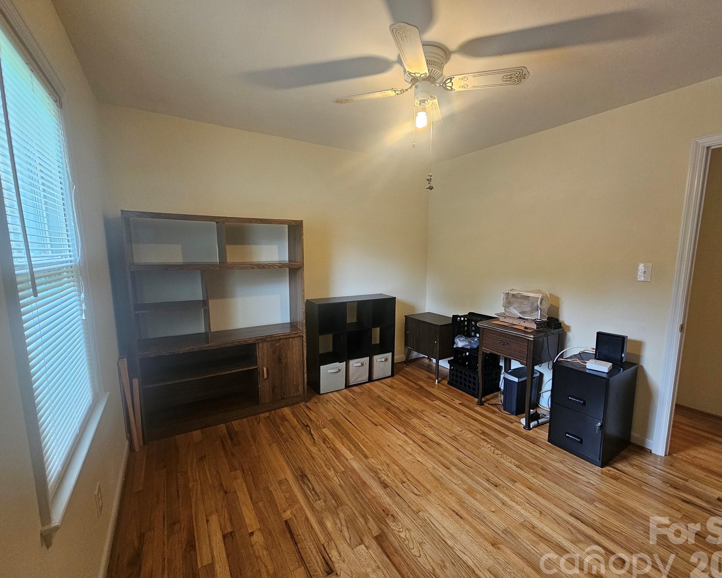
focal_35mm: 14
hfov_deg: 100.6
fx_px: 299
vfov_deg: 88.0
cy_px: 294
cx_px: 375
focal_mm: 2.2
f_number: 2.2
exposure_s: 1/60
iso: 200
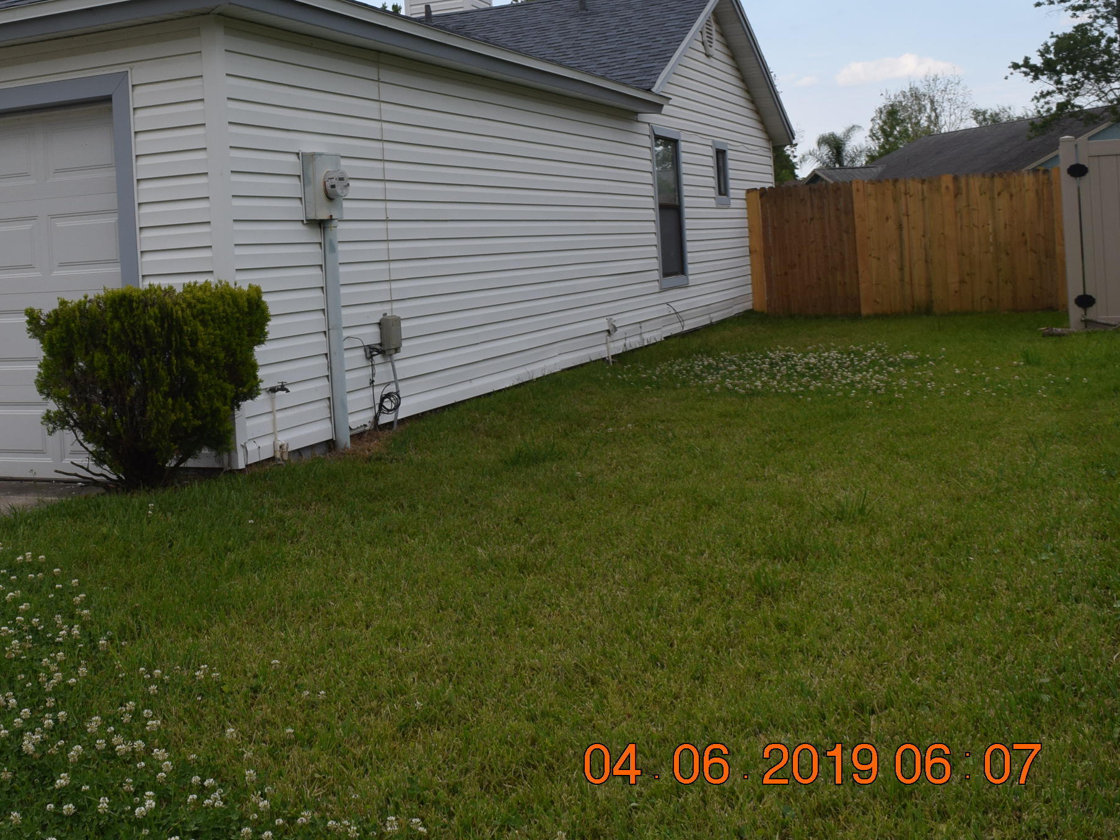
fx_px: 1391
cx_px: 287
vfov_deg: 33.1
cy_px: 236
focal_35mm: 43
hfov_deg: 42.6
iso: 250
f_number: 8
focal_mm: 18
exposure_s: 1/250
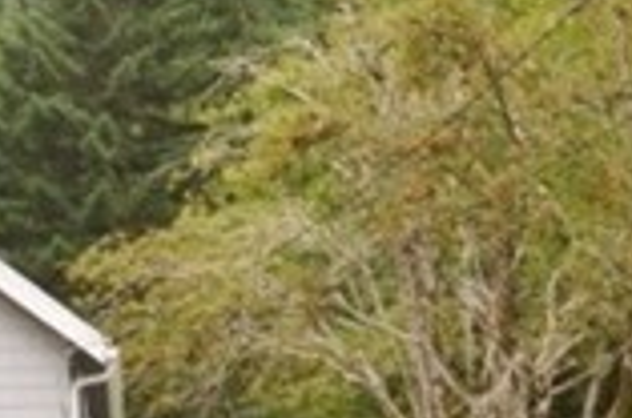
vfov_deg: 5.5
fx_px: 4362
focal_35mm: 249
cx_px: -107
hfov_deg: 8.2
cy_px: 301
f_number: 5.6
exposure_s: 1/200
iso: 100
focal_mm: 24
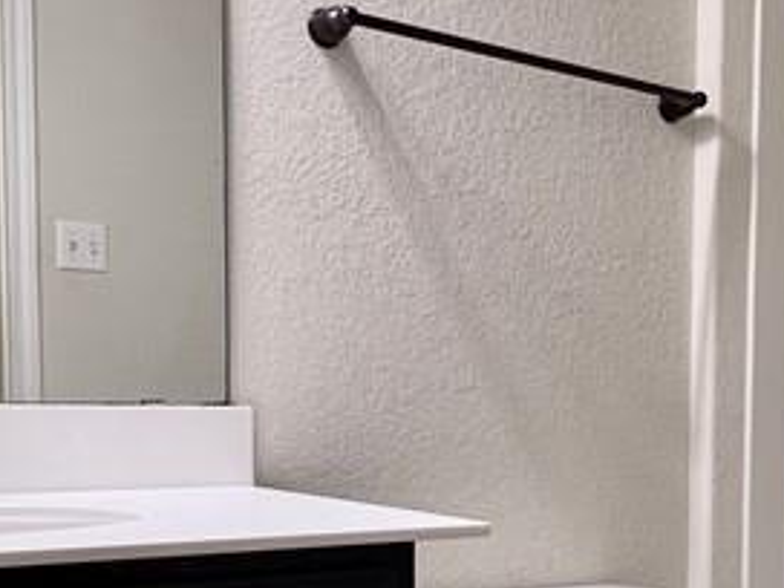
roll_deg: -2.3
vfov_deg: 28.8
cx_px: 597
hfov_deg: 37.8
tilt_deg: -5.2
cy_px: 502
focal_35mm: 49
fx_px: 1110
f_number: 1.8
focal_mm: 1.57
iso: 125
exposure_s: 1/60
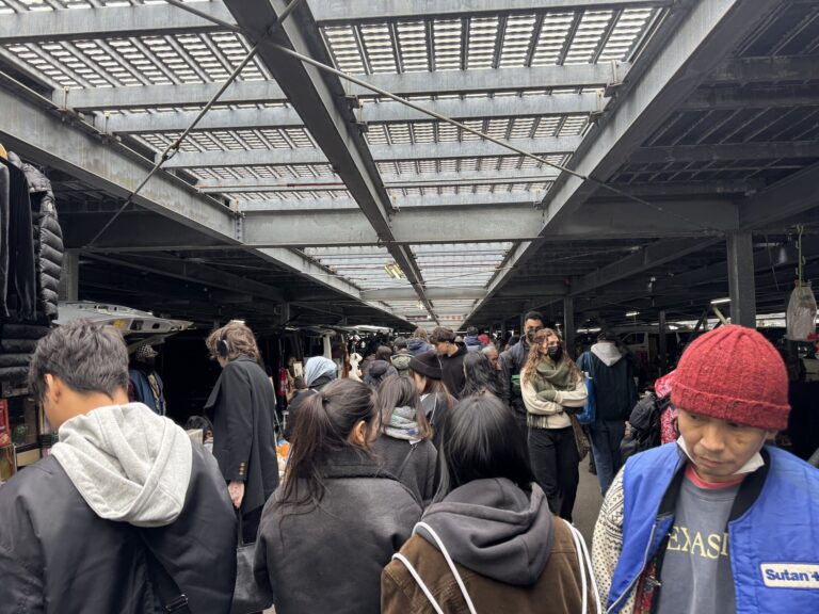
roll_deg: +1.0
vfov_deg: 56.8
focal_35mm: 24
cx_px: 410
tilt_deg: +3.2
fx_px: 568
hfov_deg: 71.6
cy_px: 307
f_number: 1.78
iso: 100
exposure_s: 1/100
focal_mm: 6.76
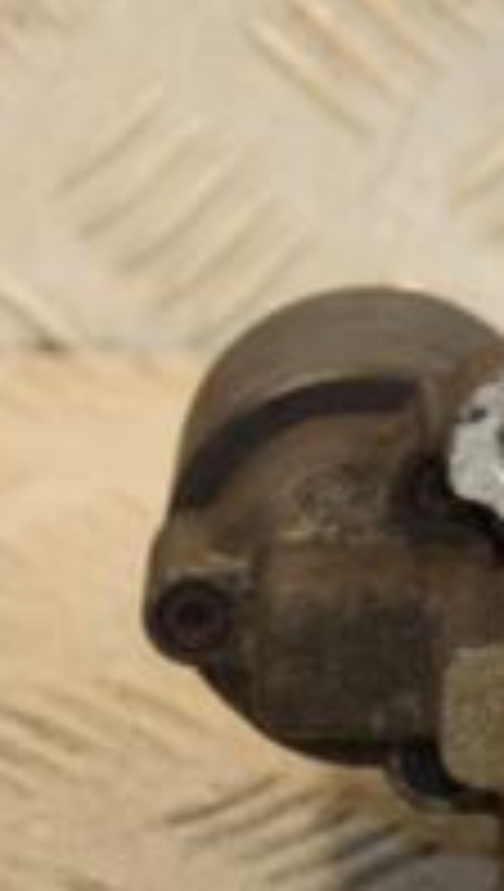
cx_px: 792
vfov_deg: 6.0
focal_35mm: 357
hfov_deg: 3.4
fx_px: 8436
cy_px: 531
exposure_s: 1/160
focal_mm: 75
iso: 800
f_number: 5.3
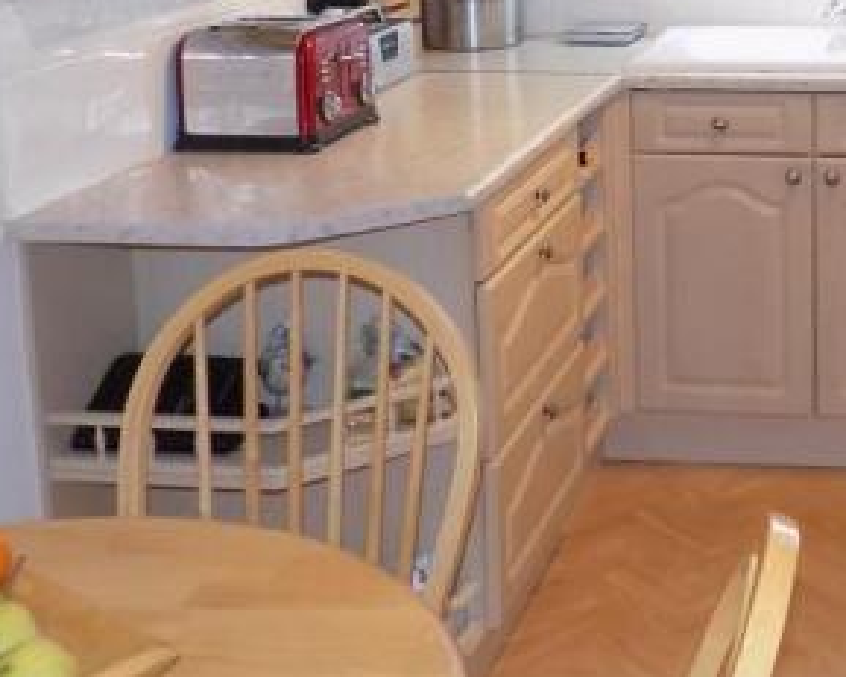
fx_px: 1477
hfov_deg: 29.8
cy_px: 78
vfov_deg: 25.1
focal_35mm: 59
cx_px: 842
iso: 320
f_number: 3.3
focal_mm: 5.3
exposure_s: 1/30
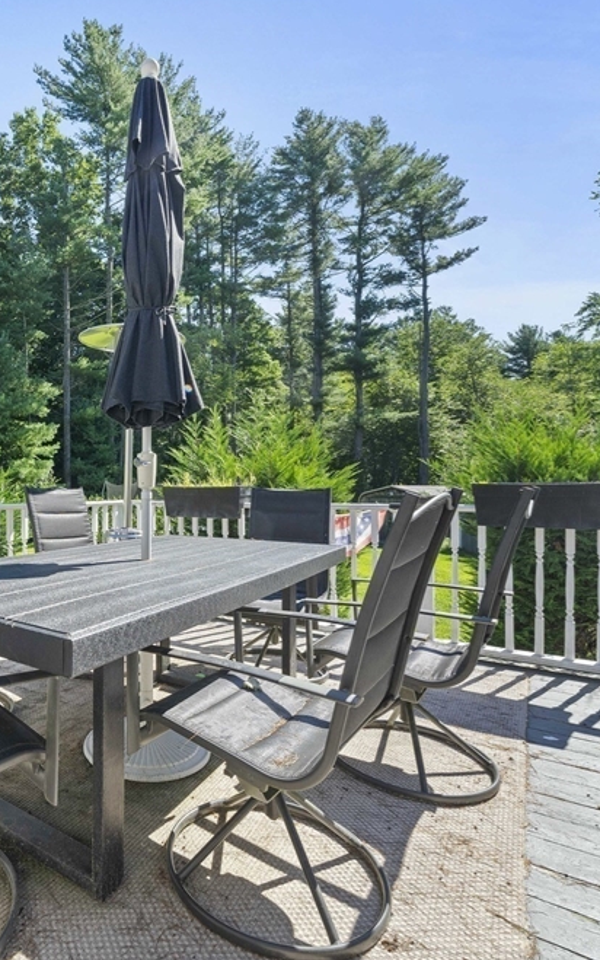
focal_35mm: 19
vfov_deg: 88.0
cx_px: 115
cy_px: 490
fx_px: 497
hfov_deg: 57.3
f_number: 8
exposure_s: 1/160
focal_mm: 12
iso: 320
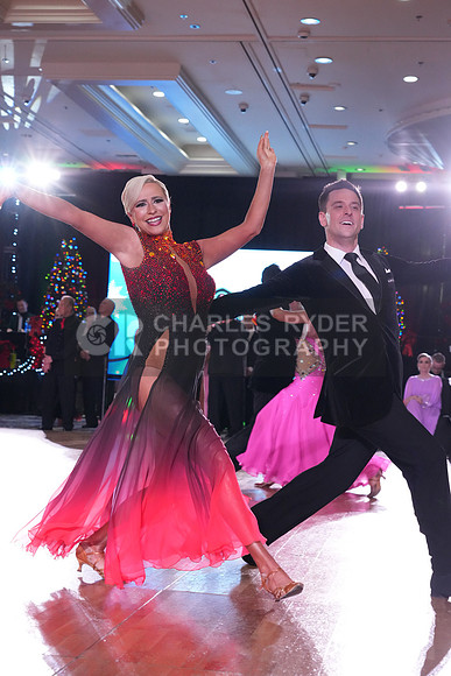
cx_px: 226
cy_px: 338
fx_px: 1164
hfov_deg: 21.9
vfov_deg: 32.4
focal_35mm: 62
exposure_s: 1/320
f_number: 5.6
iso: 5000
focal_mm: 62
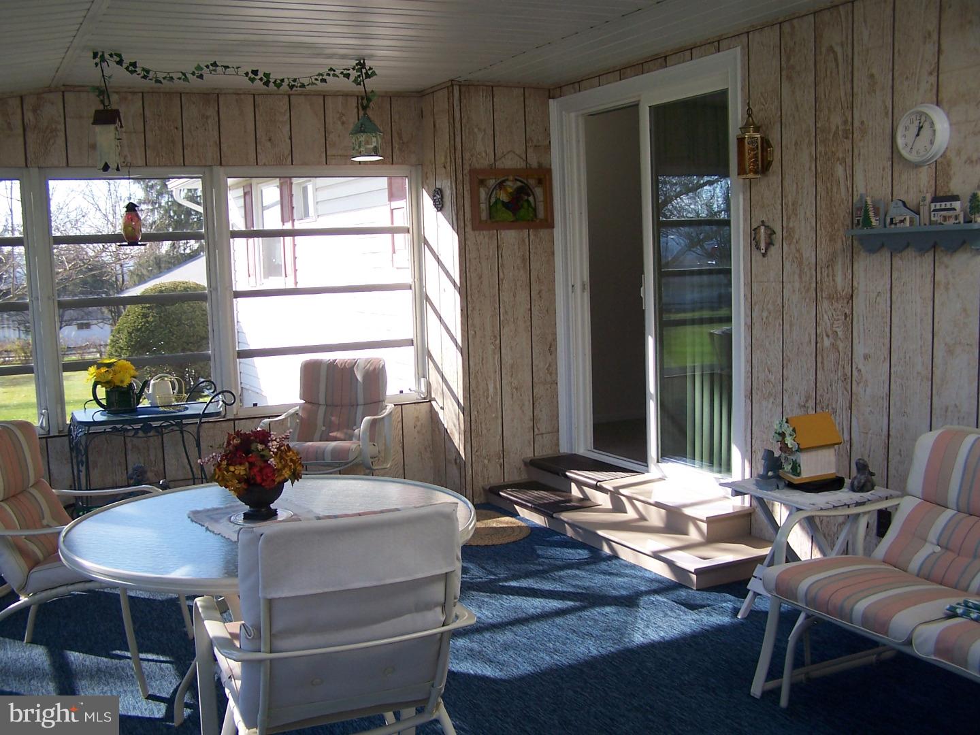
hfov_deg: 49.0
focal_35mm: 38
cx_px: 490
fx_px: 1076
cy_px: 368
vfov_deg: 37.7
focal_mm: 6.3
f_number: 2.8
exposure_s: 1/125
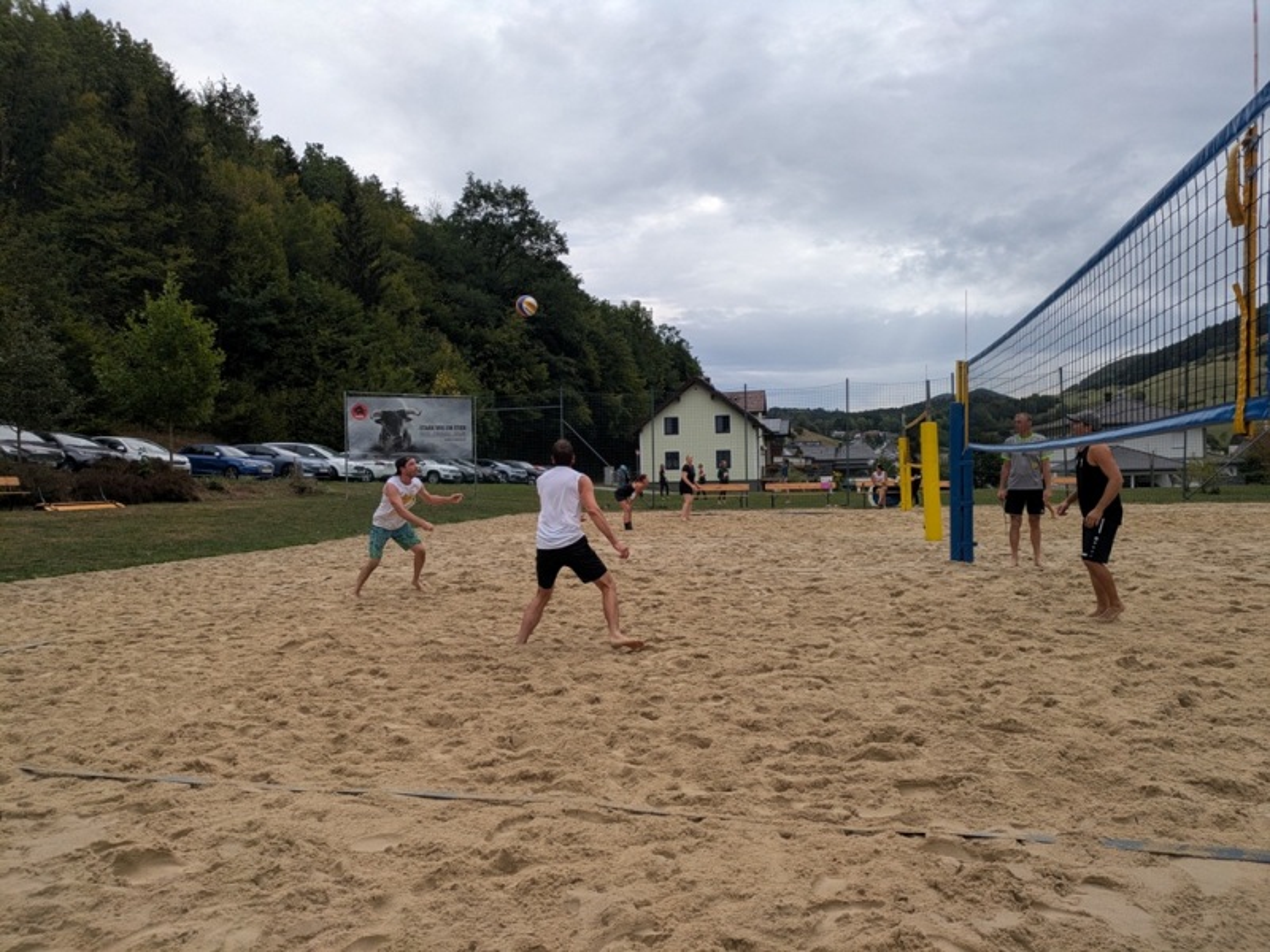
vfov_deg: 54.9
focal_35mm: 25
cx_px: 635
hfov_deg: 69.4
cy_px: 476
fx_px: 917
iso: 43
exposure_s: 1/1776
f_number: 1.89
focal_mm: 5.43
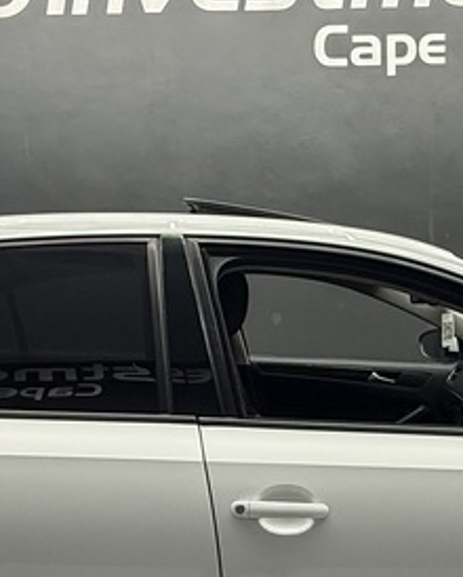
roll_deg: +1.4
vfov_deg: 36.4
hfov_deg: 29.7
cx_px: 261
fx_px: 872
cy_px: 352
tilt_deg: -3.9
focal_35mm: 51
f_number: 2.2
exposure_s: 1/99
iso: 200
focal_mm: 2.22
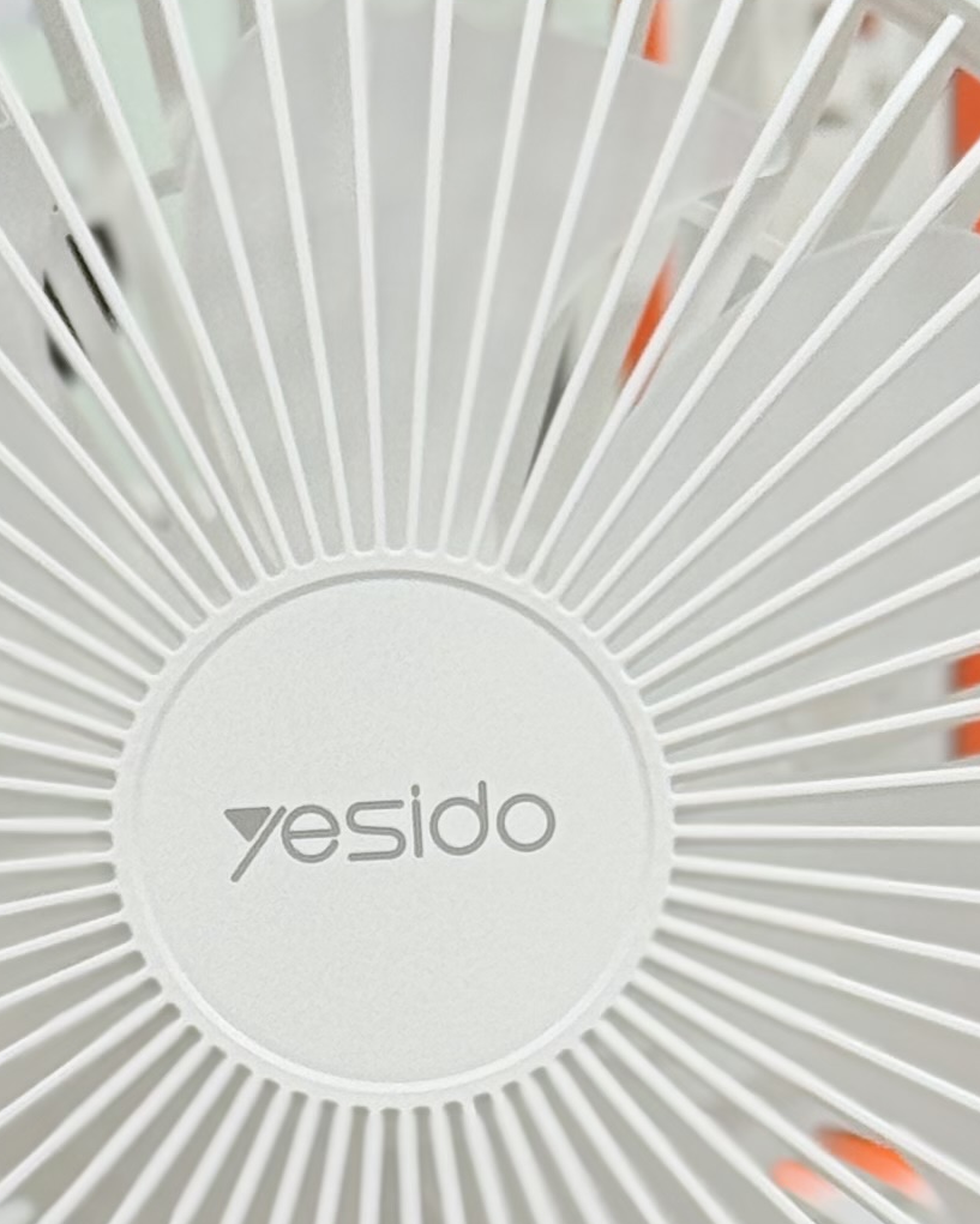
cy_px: 1193
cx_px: 419
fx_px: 6706
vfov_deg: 10.4
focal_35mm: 185
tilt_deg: -8.7
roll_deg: +0.7
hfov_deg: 8.4
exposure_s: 1/519
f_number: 1.78
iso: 64
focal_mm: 6.76
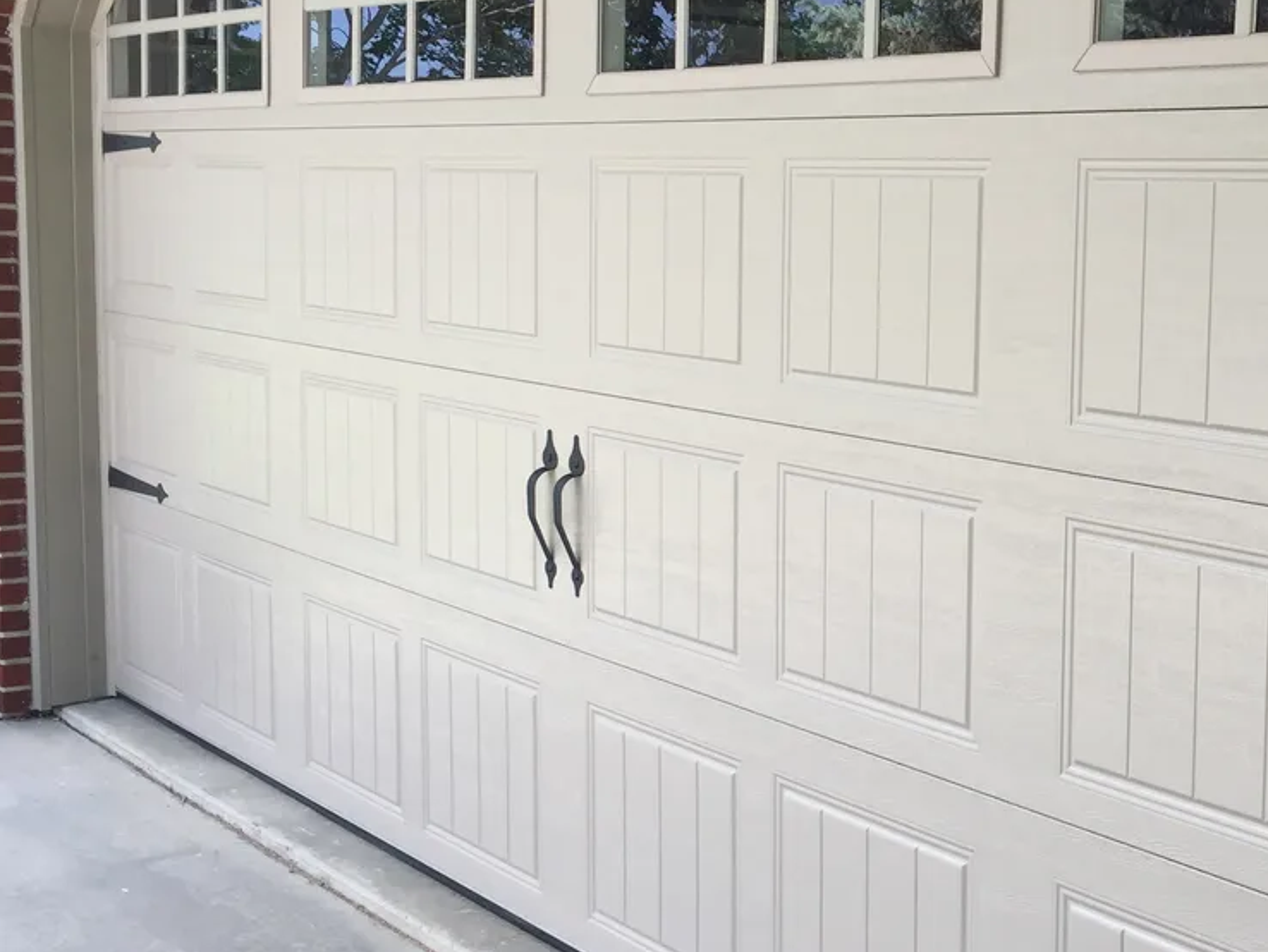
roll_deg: -1.3
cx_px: 1038
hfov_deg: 33.8
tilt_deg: -6.5
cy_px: 414
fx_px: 2015
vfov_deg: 26.6
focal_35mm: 55
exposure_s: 1/276
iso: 32
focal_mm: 4.15
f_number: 2.2
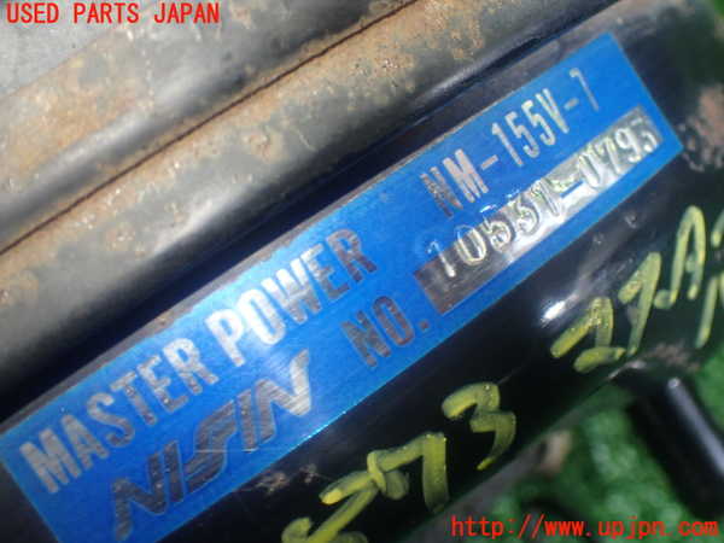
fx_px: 920
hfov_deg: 42.9
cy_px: 272
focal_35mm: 44
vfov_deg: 32.9
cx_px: 362
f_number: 2.9
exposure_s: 1/40
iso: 400
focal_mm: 7.84
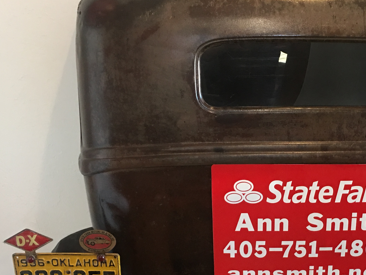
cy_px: 207
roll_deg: -2.0
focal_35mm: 56
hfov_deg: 33.3
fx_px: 592
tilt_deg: -15.2
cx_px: 298
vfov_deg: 25.8
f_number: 2.2
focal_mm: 4.15
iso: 64
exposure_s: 1/15
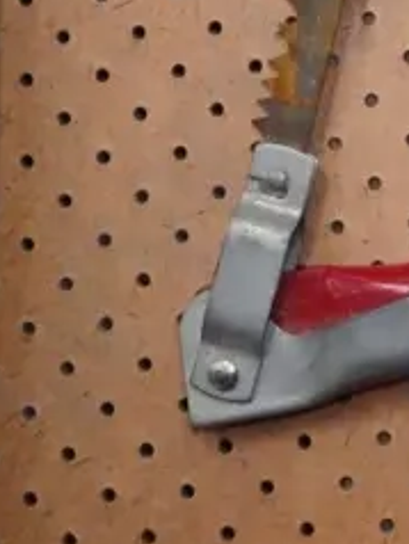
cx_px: 708
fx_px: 2705
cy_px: -505
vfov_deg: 10.6
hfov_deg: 8.4
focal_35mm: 172
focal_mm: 20
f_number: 4.5
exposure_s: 1/500
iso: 3200
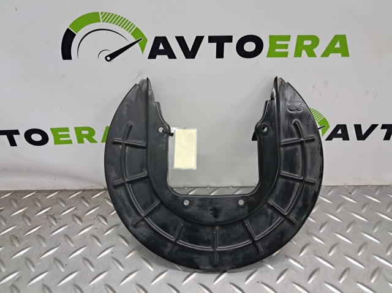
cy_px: 146
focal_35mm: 27
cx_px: 196
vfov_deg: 51.3
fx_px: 306
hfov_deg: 65.4
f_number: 1.8
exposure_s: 1/50
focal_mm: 4
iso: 125
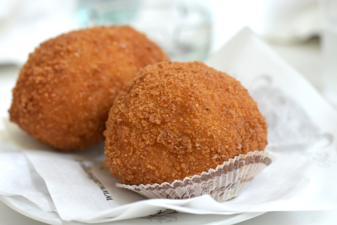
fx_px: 702
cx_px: 168
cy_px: 112
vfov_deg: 18.2
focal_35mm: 75
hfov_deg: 27.0
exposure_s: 1/80
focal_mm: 50
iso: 640
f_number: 4.5
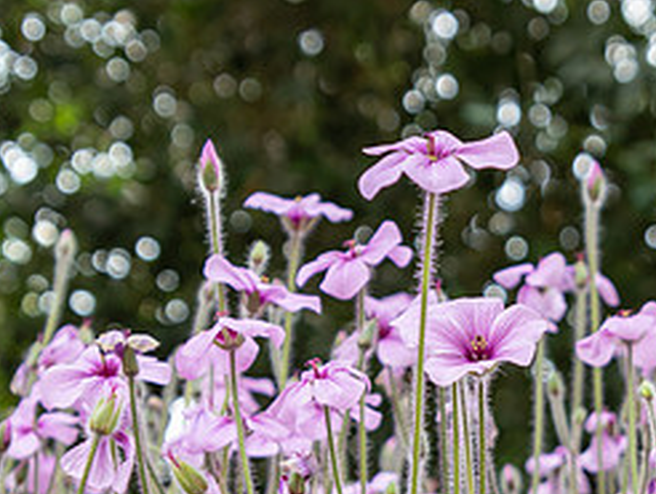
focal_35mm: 136
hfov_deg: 14.2
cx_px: 677
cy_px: 514
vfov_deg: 10.8
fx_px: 2580
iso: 400
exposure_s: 1/160
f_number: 5.6
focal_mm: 40
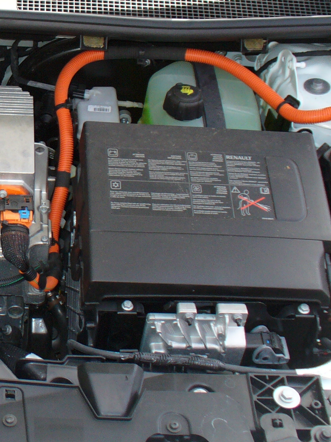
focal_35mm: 84
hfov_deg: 16.8
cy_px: 137
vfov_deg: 23.2
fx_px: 1071
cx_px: -69
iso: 100
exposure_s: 1/250
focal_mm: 6.1
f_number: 2.8
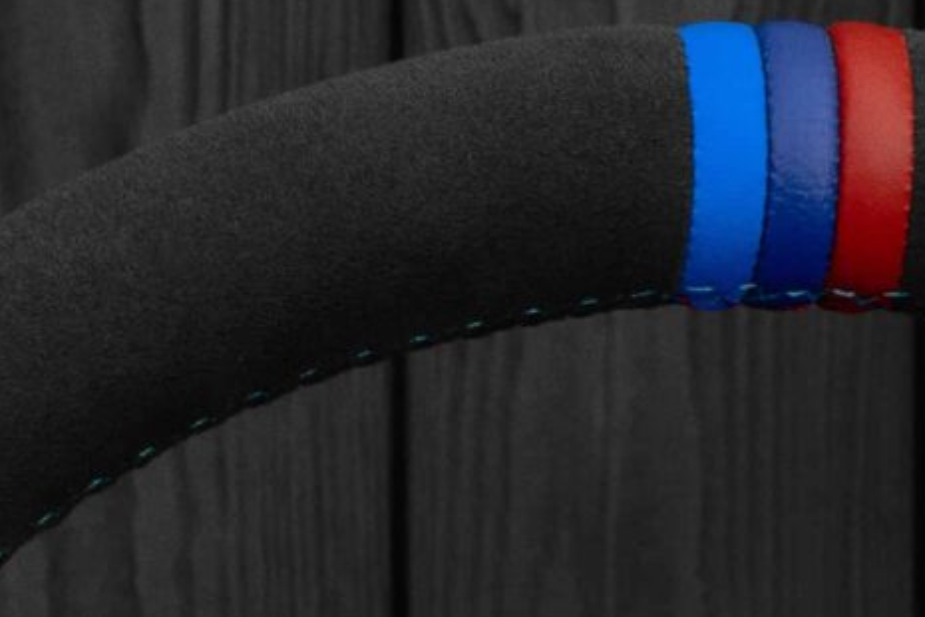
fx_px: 7419
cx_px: 792
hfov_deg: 7.1
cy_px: 1516
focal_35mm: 289
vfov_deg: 4.6
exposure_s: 1/125
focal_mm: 35
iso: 500
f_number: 6.3
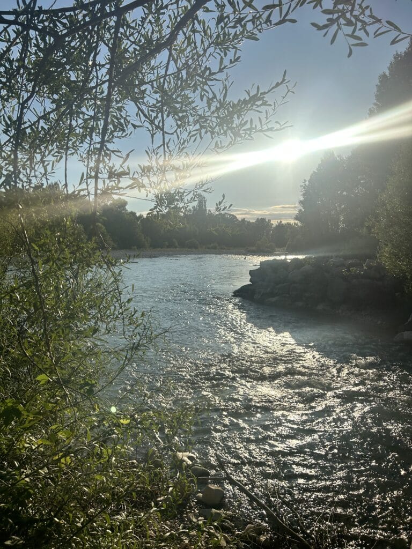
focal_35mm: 26
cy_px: 274
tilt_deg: -4.9
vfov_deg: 67.3
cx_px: 206
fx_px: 413
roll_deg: -2.0
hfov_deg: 53.1
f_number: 1.5
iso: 50
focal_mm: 5.7
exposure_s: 1/14286
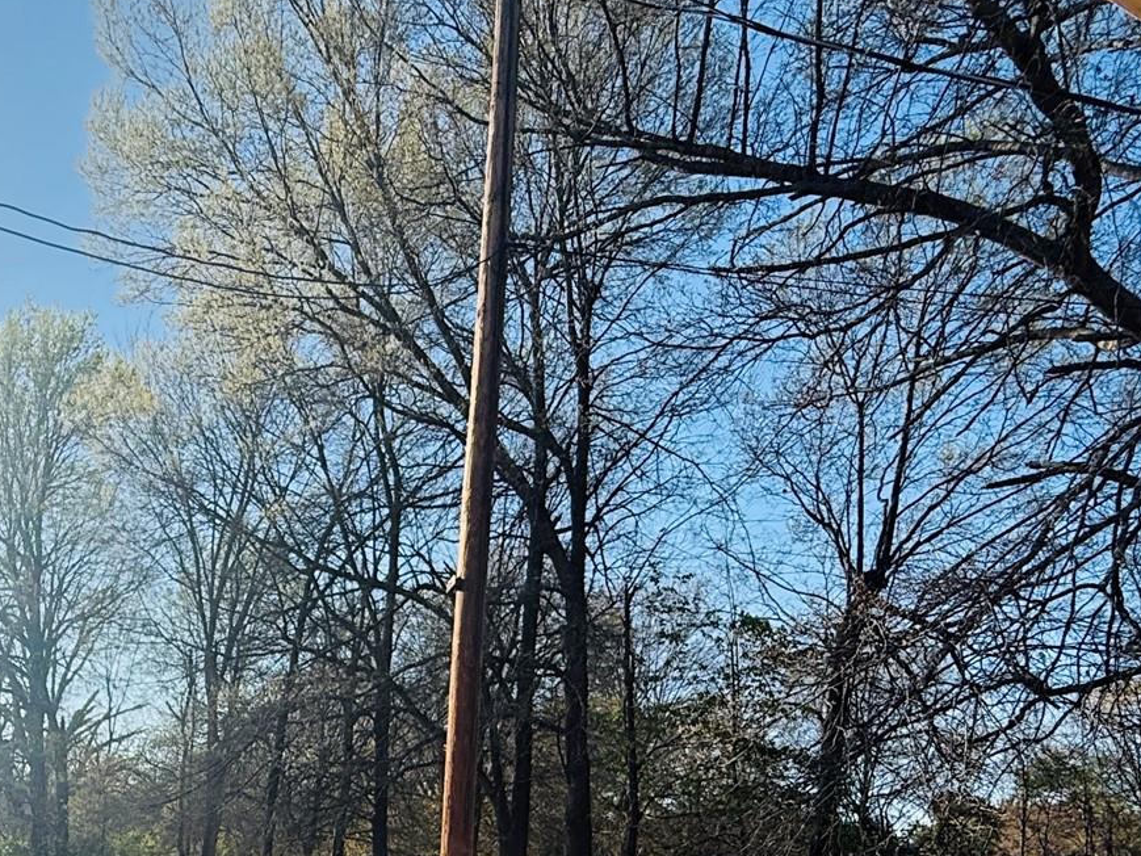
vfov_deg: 38.4
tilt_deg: +1.6
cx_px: 256
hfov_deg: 52.4
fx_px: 1088
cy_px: 845
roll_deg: -3.2
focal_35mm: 33
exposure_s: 1/1464
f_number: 2.2
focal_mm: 2.22
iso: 64
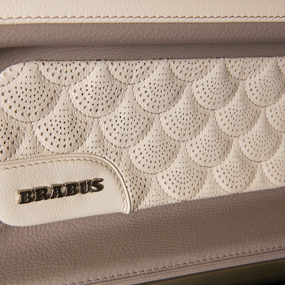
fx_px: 578
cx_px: 126
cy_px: 142
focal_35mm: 62
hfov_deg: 27.7
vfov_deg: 27.7
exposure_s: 1/25
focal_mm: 48
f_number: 13
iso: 500
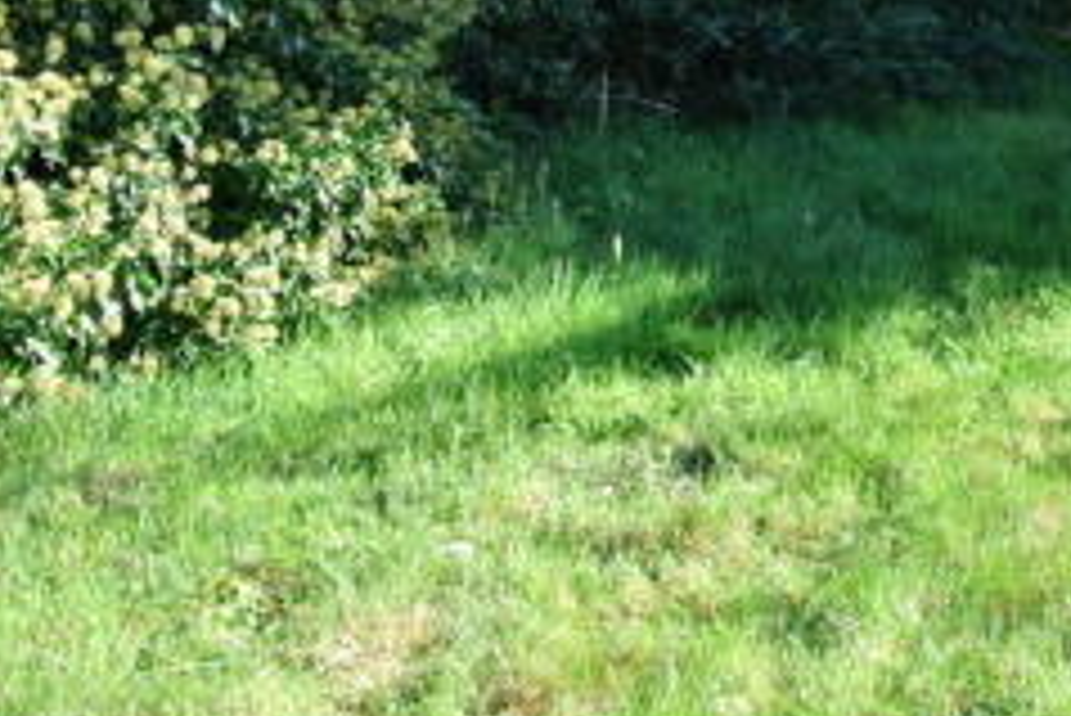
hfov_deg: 23.5
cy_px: 146
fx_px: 2203
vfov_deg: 18.3
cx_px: 1465
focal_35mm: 74
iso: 100
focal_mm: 10
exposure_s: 1/160
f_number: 3.5
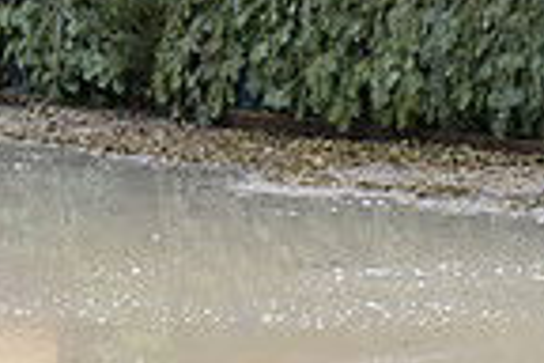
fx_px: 7328
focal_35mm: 485
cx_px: 1031
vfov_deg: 2.8
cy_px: -112
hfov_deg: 4.2
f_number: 5.6
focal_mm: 120
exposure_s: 1/1250
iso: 1400
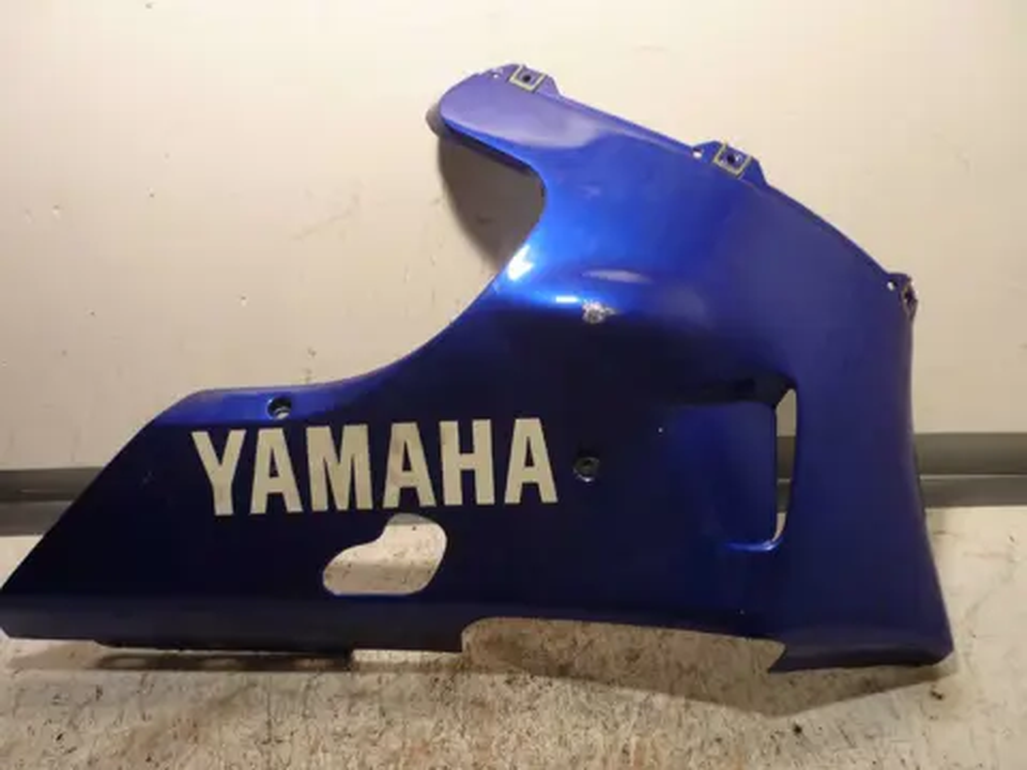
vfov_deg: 42.9
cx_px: 514
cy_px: 385
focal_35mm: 33
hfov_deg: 55.4
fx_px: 979
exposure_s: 1/30
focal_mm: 5.5
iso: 80
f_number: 2.8
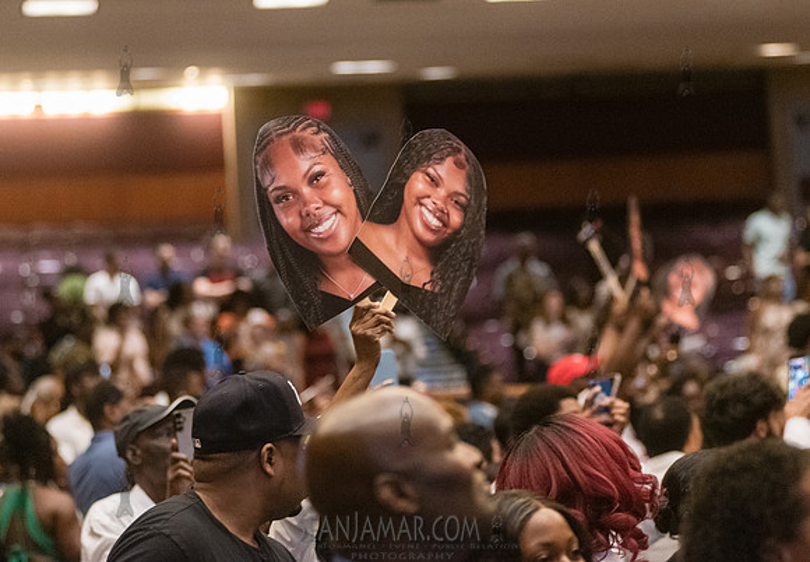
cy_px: 232
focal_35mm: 122
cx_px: 370
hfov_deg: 16.6
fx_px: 2770
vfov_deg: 11.6
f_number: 2.8
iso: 8000
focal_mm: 100
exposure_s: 1/125
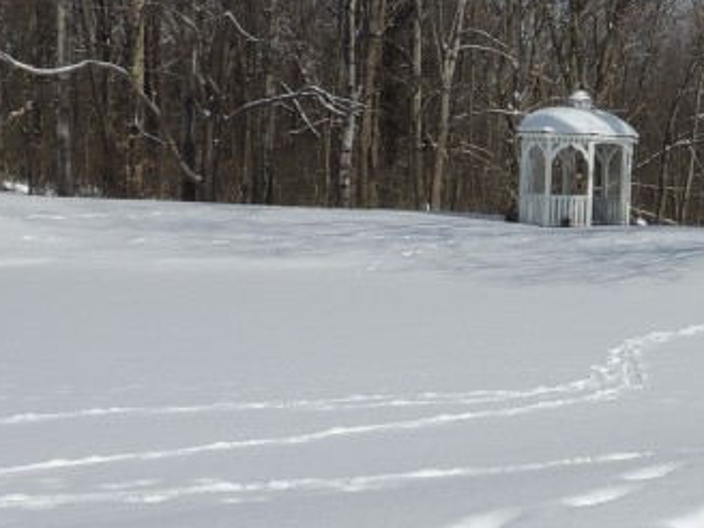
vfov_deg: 19.6
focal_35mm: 75
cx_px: 1037
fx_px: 1525
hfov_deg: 21.9
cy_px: 236
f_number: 5.3
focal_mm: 4.3
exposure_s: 1/1250
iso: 100
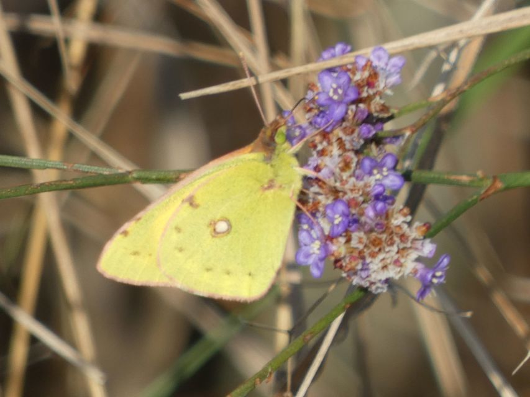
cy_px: 198
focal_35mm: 1196
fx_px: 18314
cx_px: 265
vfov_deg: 1.2
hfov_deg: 1.7
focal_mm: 214.2
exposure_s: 1/200
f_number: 5.9
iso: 80
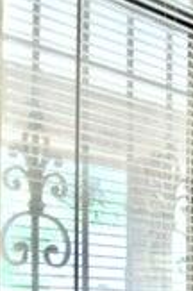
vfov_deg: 18.4
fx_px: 856
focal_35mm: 106
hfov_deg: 12.6
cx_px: 226
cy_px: 341
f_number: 3.5
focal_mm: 24
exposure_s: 1/30
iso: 280
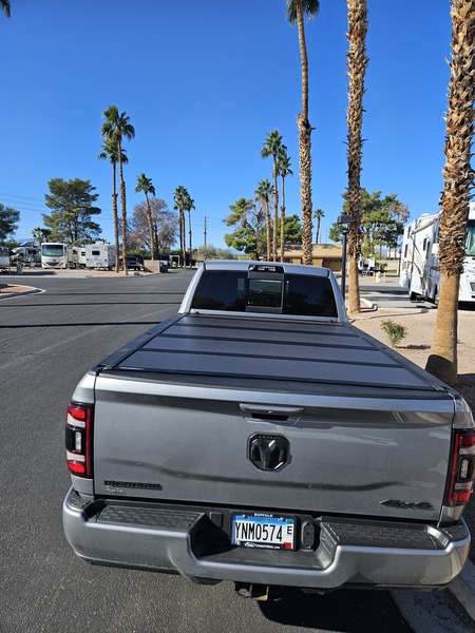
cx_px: 238
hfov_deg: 58.9
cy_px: 316
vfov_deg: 73.9
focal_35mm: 23
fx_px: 421
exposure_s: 1/1414
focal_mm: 5.4
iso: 25
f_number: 1.8
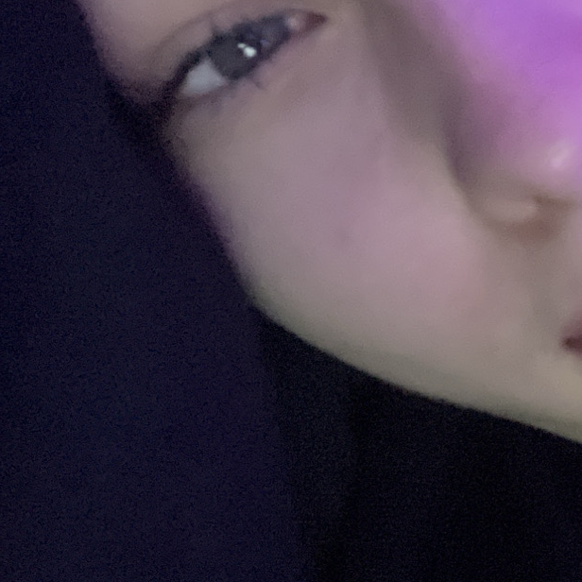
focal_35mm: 66
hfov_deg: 21.7
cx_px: 882
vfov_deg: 26.0
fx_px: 1255
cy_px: 216
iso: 1250
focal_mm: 2.71
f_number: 2.2
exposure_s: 1/15
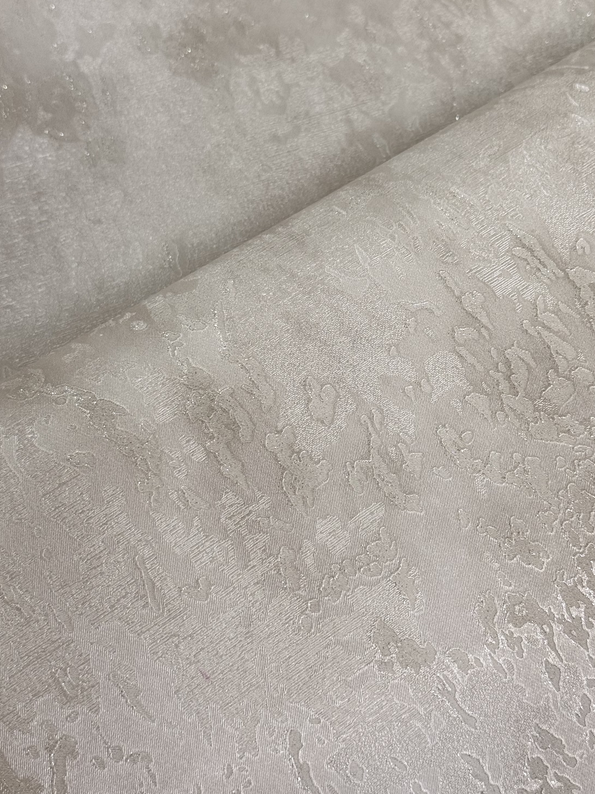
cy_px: 330
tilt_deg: -59.3
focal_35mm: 66
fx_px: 1513
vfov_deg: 29.3
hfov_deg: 22.2
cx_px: 365
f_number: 1.78
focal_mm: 6.76
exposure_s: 1/121
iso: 50
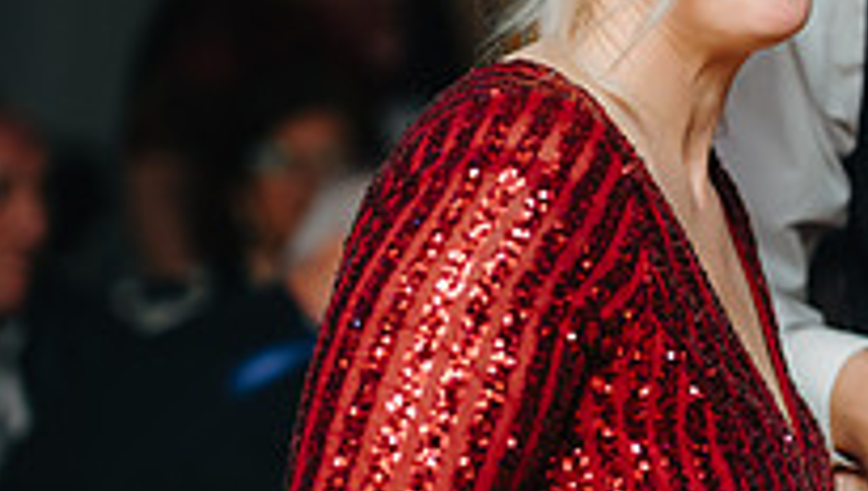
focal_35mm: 195
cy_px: 305
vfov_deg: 6.3
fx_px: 4495
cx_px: 601
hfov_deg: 11.0
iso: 800
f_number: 2
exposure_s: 1/200
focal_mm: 85
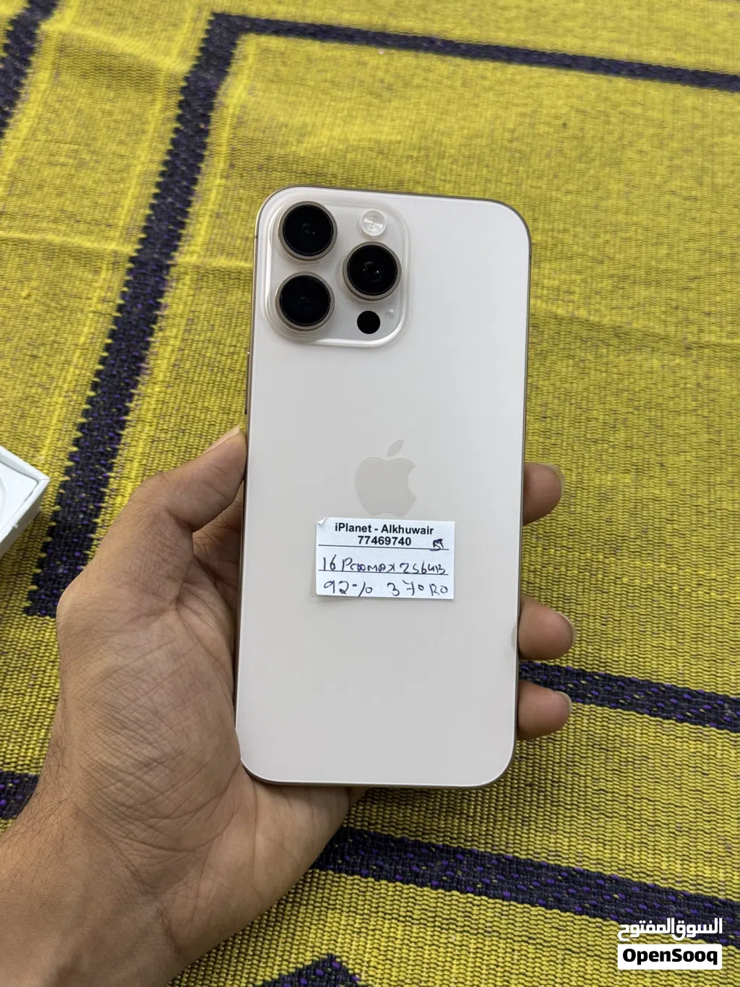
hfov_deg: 30.3
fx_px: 1368
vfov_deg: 39.7
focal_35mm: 48
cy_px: 494
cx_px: 370
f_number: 1.78
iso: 80
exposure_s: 1/100
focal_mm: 6.76
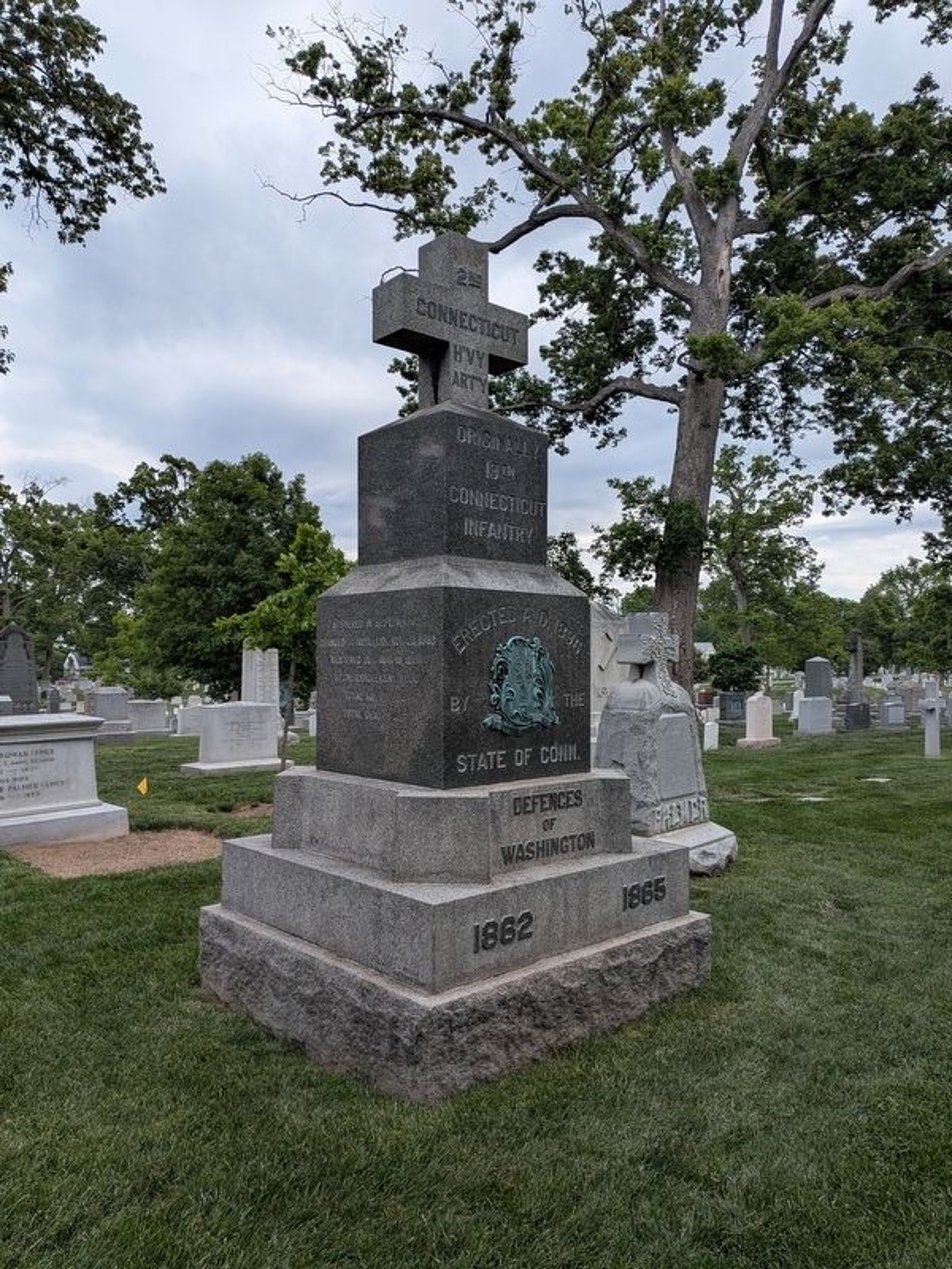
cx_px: 476
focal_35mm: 24
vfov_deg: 71.6
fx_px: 880
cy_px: 634
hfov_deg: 56.8
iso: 29
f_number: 1.7
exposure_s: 1/1211
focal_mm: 4.53
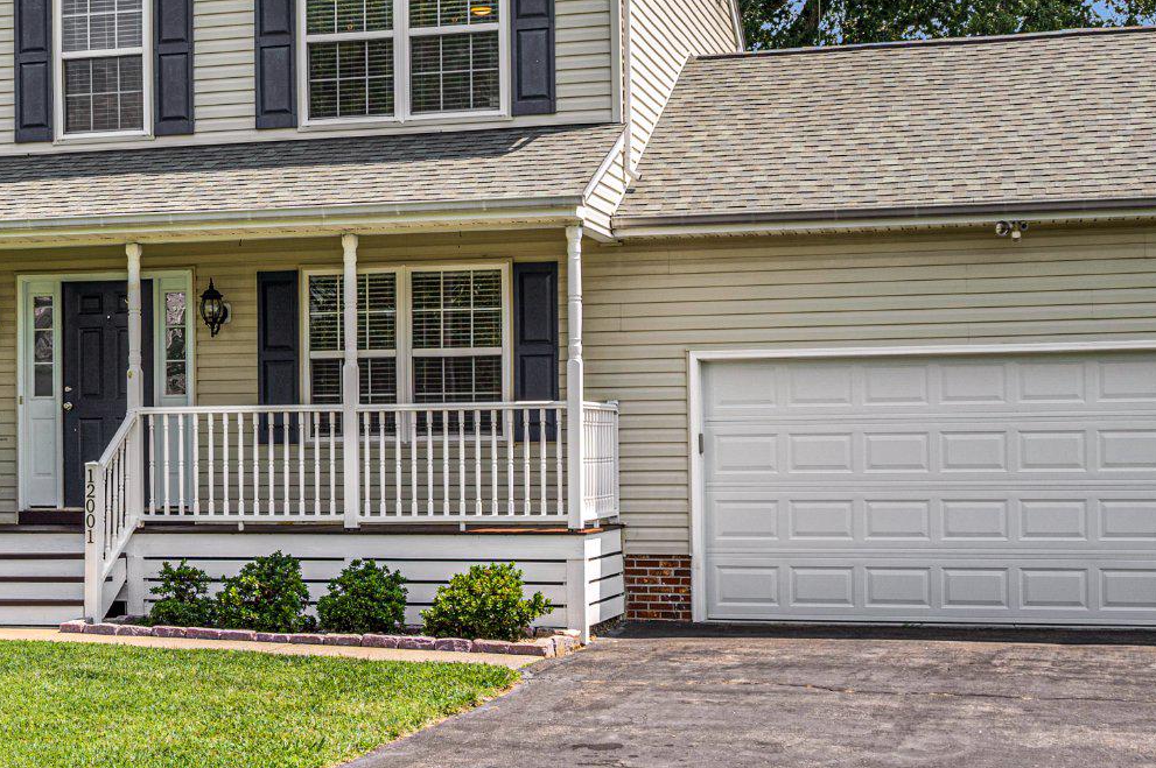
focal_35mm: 62
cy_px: 322
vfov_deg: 21.9
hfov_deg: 32.1
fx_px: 1989
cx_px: 369
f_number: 6.3
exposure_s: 1/320
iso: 100
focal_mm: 30
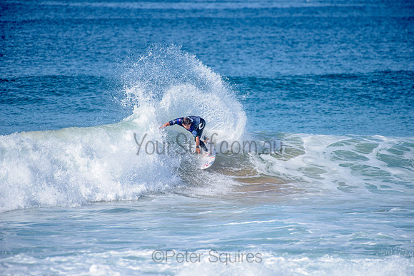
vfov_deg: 2.8
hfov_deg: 4.1
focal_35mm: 500
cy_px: 138
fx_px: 5751
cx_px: 207
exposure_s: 1/2000
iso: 160
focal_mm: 500
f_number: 5.6
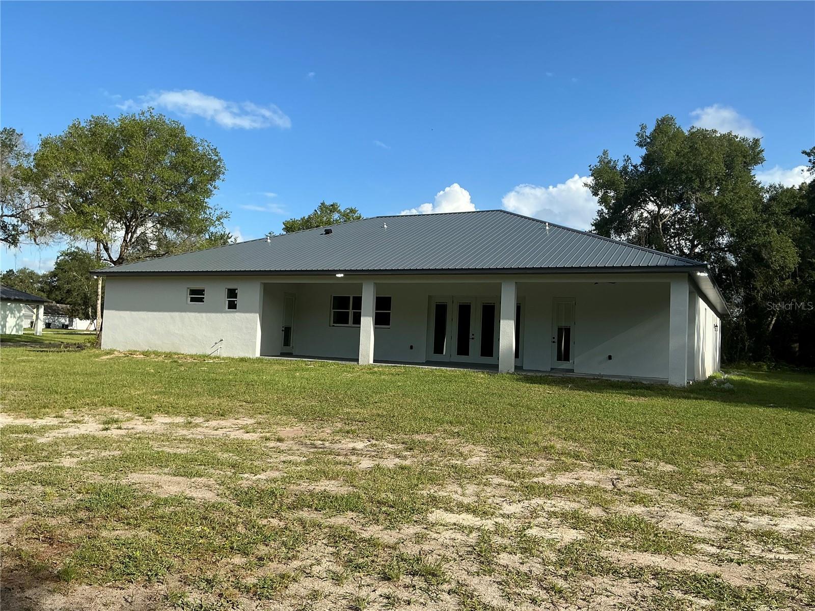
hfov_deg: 63.4
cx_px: 408
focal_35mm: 28
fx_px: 659
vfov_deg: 49.7
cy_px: 306
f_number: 1.8
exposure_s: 1/1534
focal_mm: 3
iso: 25
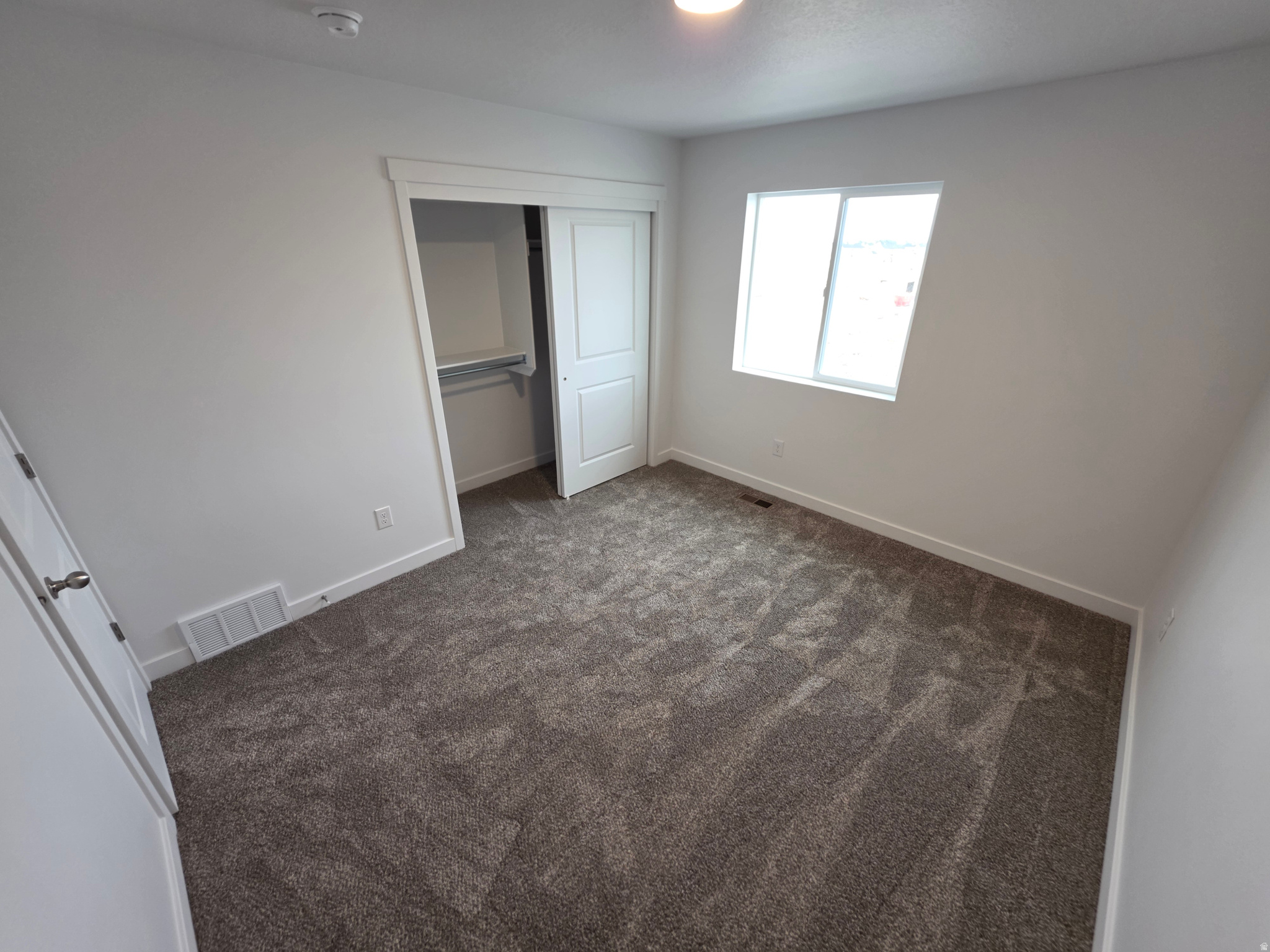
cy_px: 476
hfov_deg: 106.2
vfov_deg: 89.9
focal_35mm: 13
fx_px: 477
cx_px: 635
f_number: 1.9
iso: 160
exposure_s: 1/120
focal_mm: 2.2
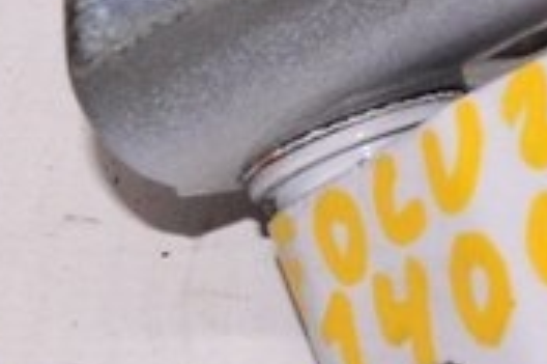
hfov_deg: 9.0
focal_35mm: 218
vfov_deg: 6.2
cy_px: -123
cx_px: 1047
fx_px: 3308
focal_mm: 25
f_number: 8
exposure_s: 1/200
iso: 1600
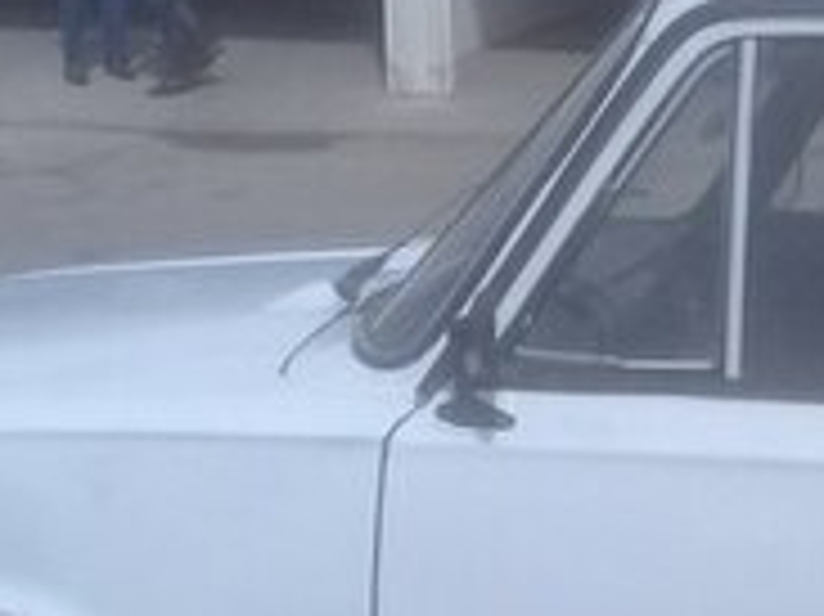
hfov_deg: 16.9
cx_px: 968
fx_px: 2664
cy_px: 690
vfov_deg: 12.9
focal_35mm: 112
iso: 50
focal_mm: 3.3
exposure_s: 1/2445
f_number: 2.2
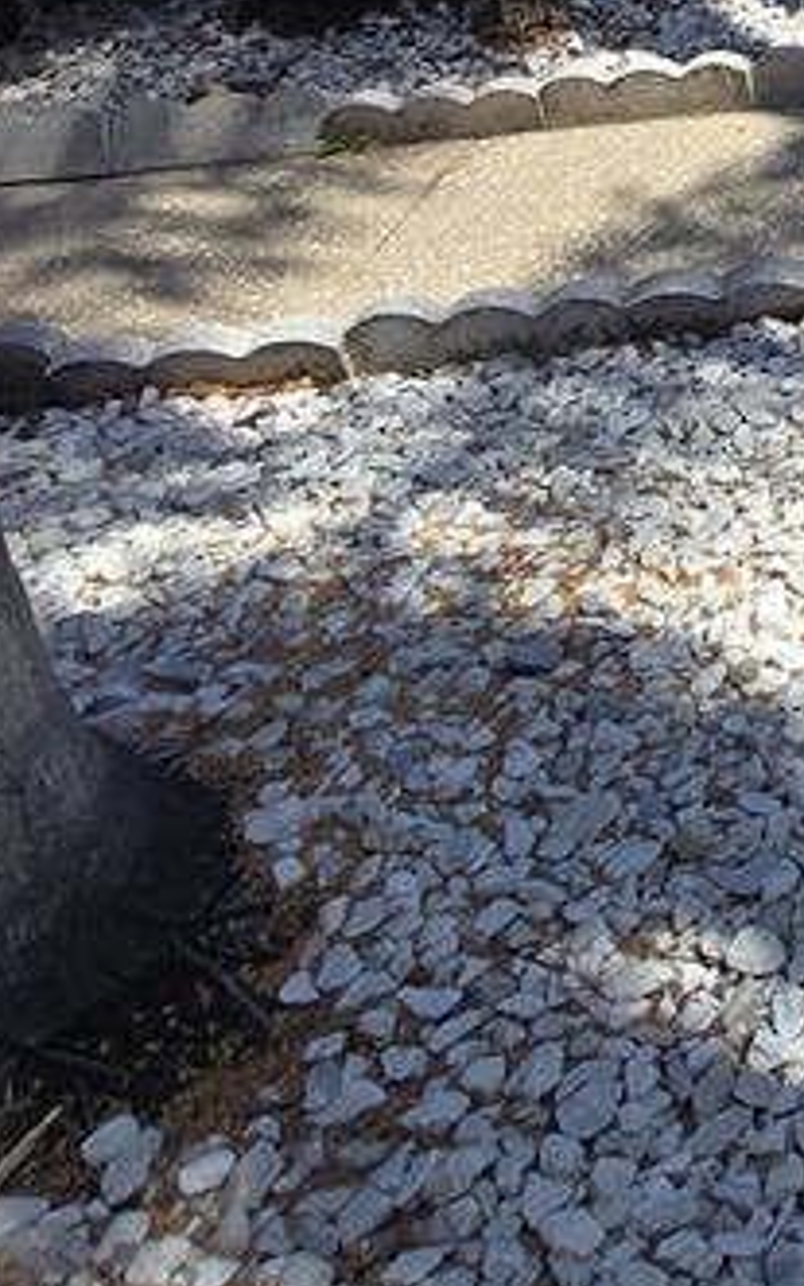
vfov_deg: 34.5
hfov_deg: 19.7
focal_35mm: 50
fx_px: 1752
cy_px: -148
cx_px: 1410
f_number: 2.2
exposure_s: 1/2277
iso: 50
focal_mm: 2.2
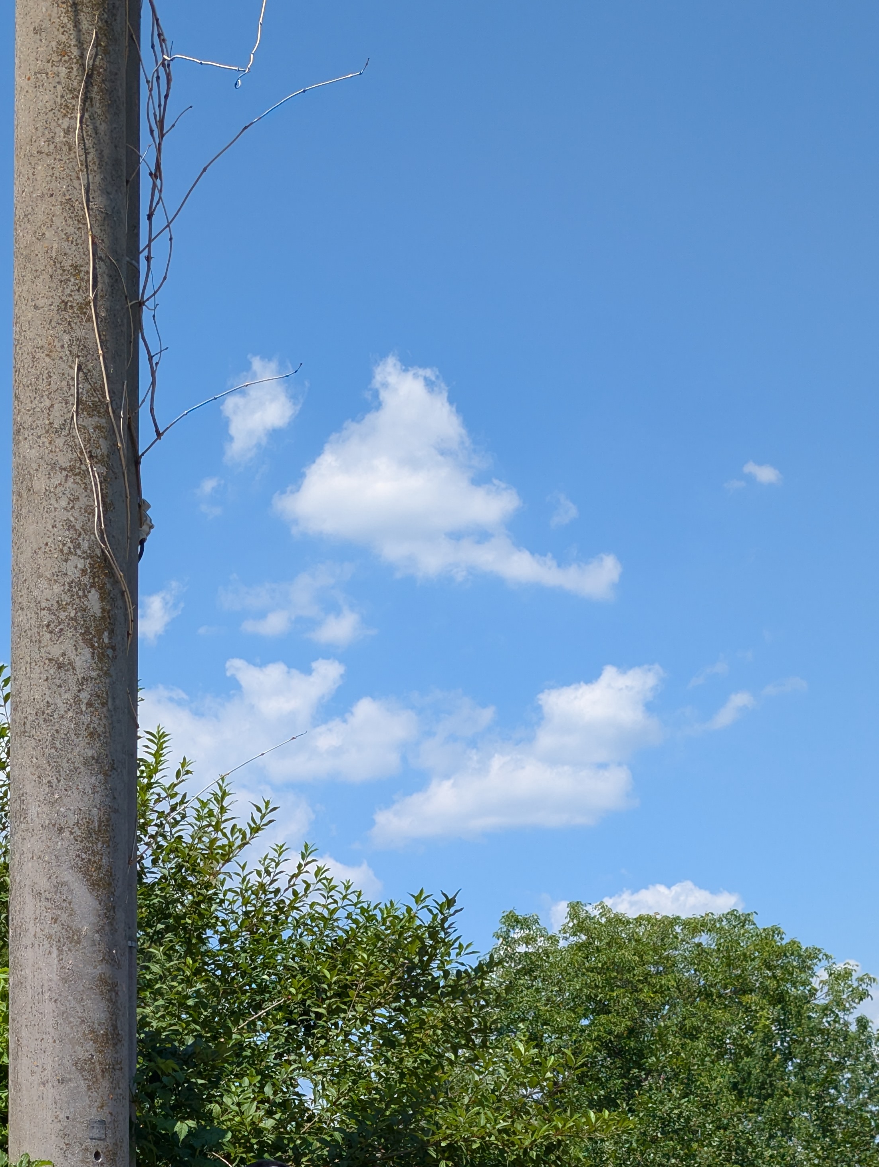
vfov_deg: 25.3
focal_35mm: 67
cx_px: 172
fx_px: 2263
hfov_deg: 21.7
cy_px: 1479
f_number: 1.68
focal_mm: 6.9
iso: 20
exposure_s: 1/1085
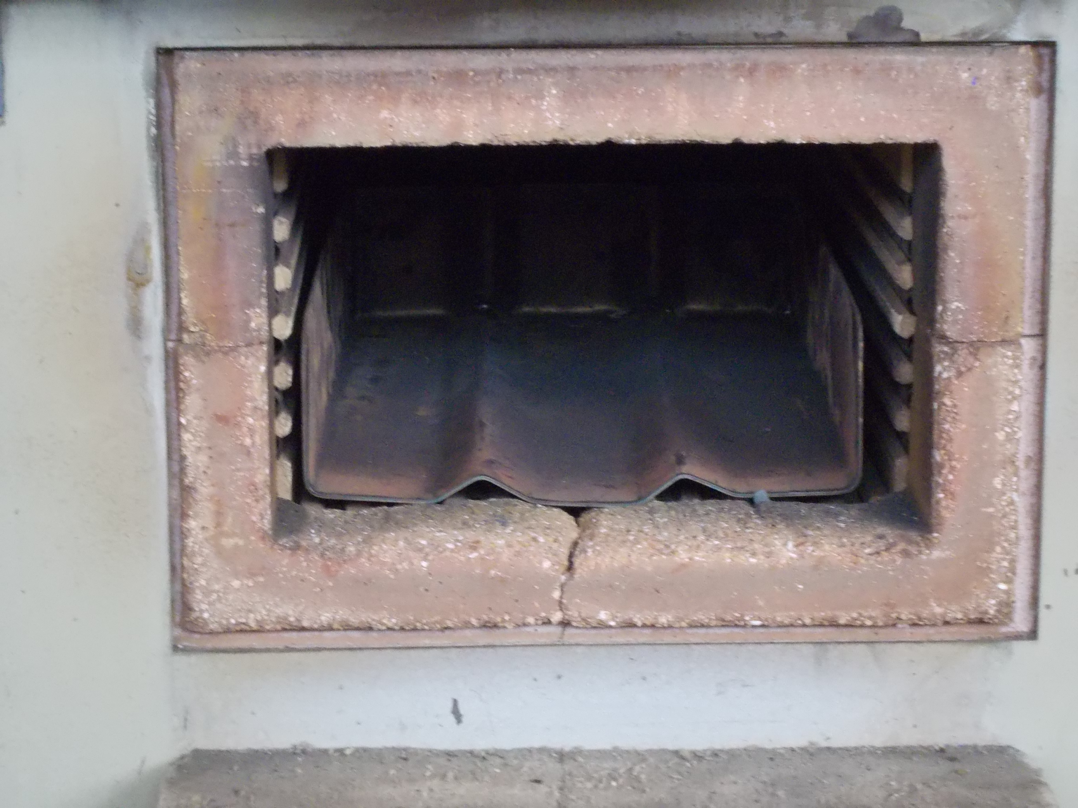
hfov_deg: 17.4
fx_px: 3519
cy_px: 404
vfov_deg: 13.1
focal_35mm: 113
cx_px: 539
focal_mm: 16
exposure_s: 1/80
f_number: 5.8
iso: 500
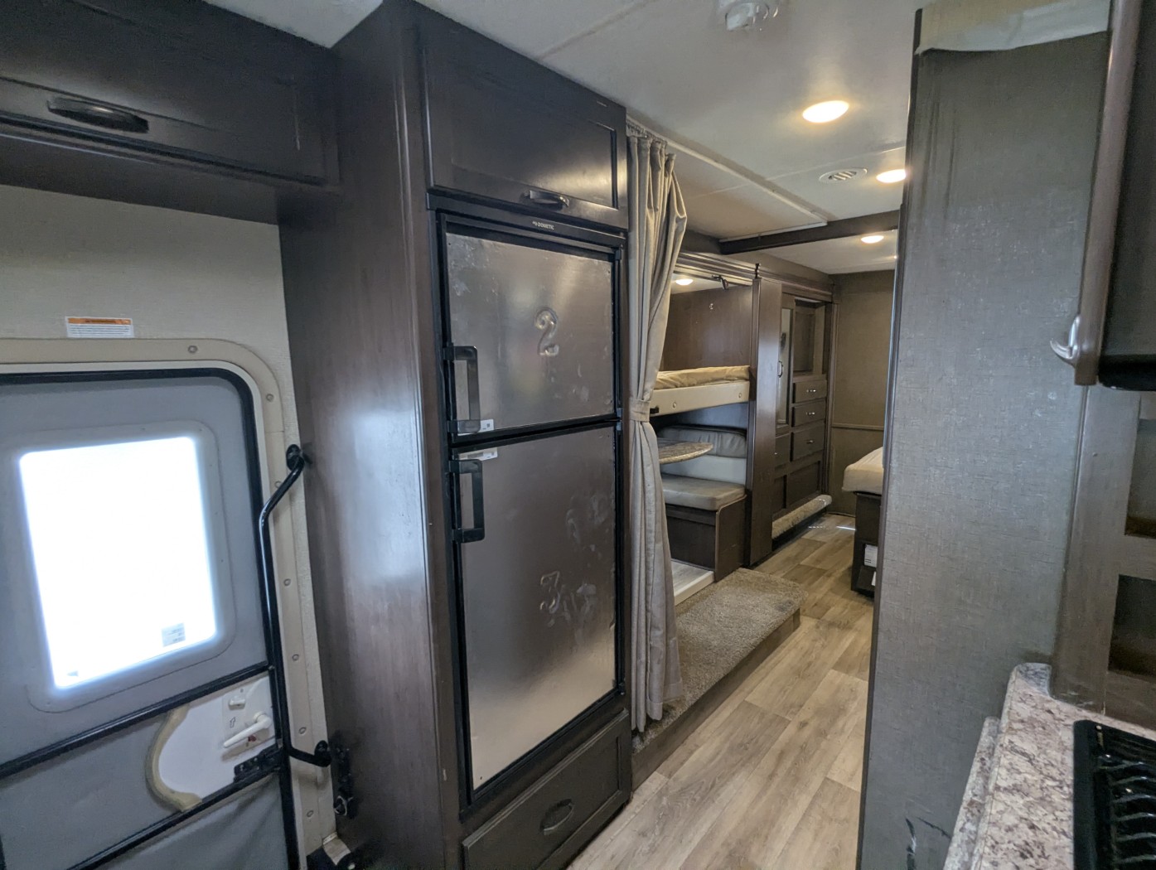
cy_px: 435
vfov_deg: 78.2
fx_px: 535
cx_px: 578
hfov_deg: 94.4
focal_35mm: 16
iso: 115
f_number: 2.2
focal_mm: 2.35
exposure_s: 1/63.3
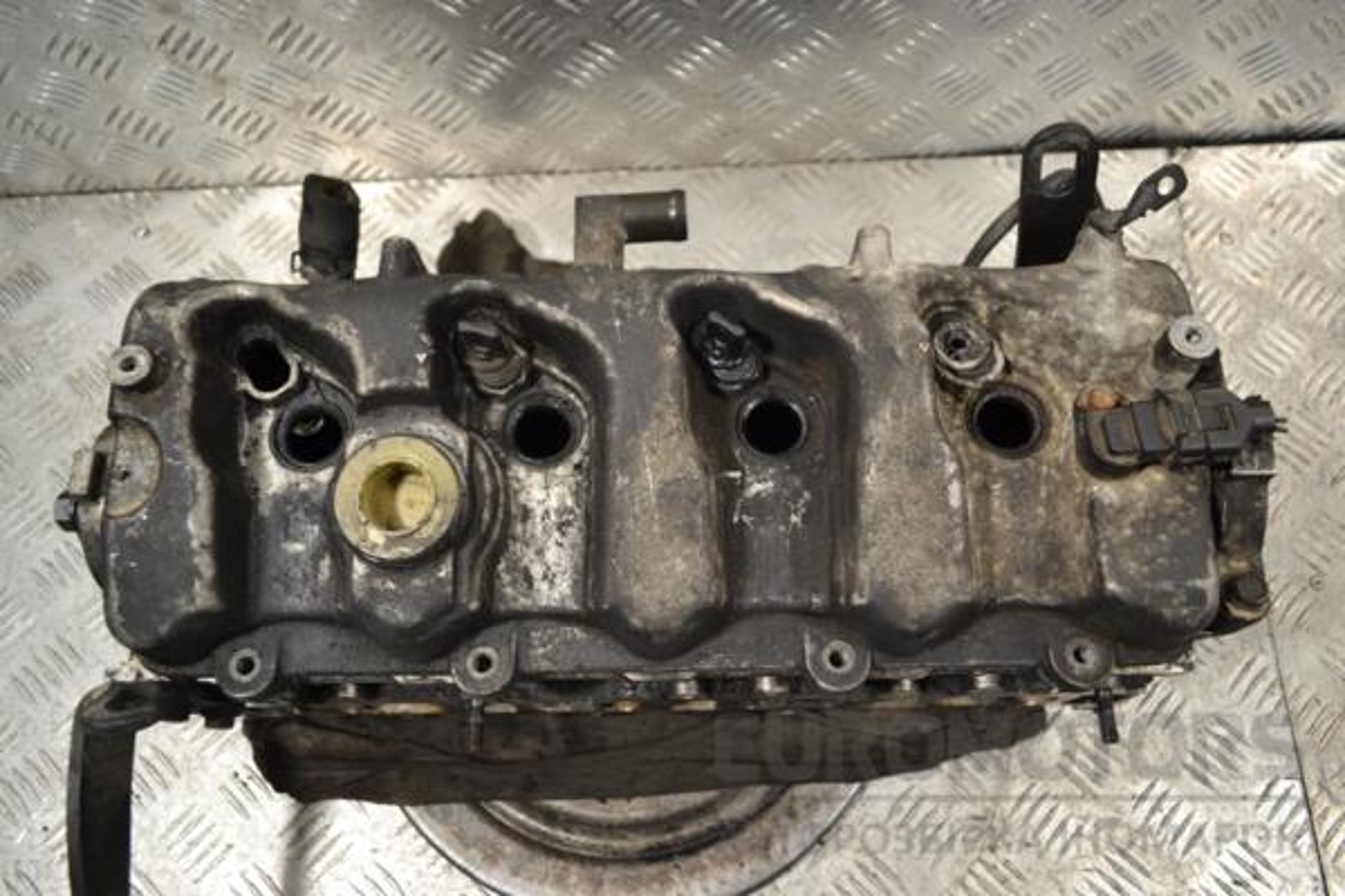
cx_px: 672
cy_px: 448
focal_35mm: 30
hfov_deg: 61.9
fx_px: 1121
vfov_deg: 43.6
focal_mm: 20
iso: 110
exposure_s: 1/30
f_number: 3.8
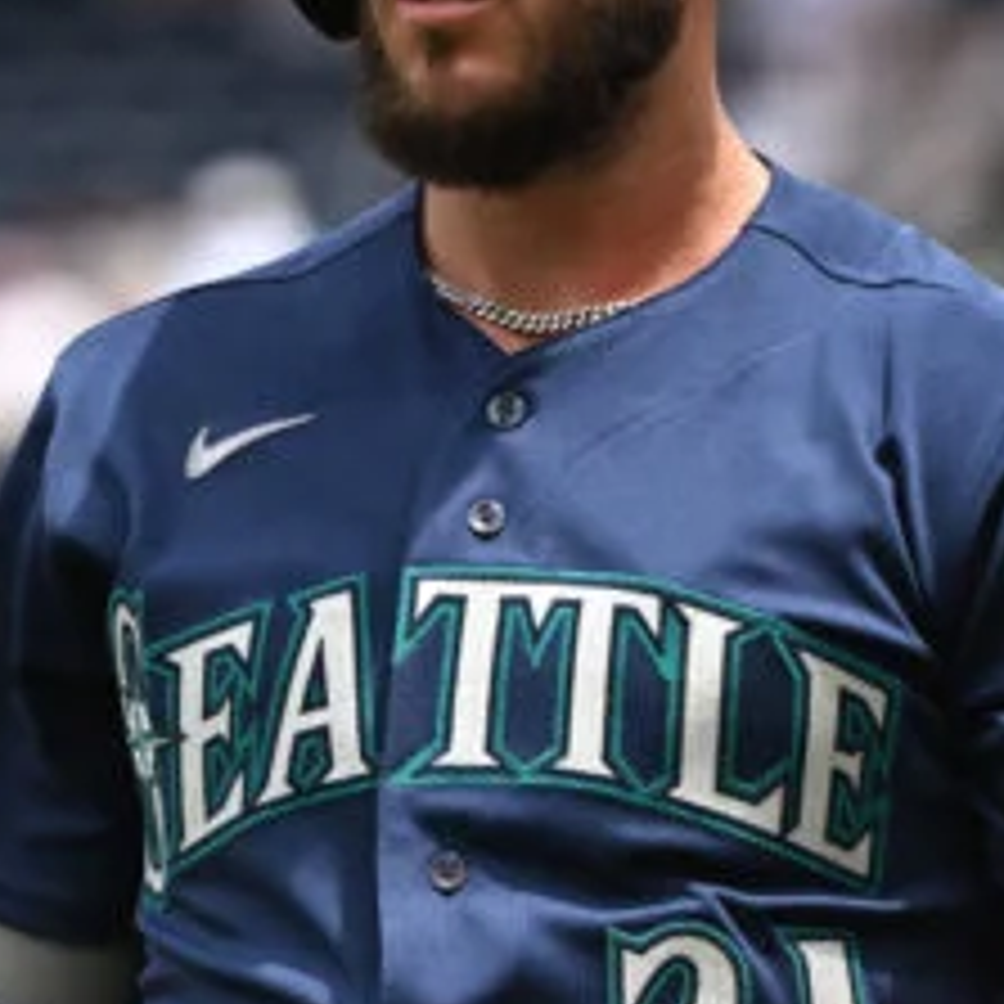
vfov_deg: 2.5
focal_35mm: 702
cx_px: 144
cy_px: 669
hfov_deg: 2.5
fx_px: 23036
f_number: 4
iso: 800
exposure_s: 1/4000
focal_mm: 180
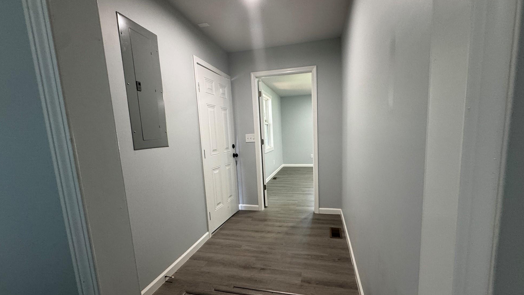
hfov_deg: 99.4
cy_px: 165
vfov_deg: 66.9
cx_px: 264
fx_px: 222
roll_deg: +3.7
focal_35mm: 16
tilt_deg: -8.7
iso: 200
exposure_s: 1/60
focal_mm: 2.22
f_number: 2.2
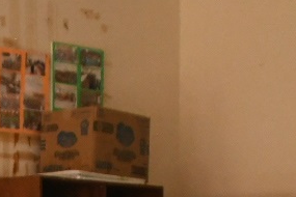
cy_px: 525
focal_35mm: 159
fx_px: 1307
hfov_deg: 11.9
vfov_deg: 7.8
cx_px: -233
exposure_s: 1/100
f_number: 5.6
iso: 3200
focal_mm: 19
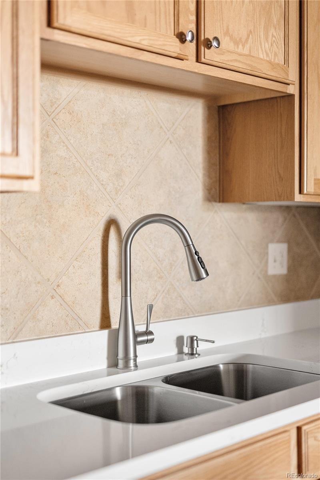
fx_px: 667
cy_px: 240
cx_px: 160
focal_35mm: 50
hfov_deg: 27.0
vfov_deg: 39.6
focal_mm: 50
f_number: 1.4
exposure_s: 1/80
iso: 640
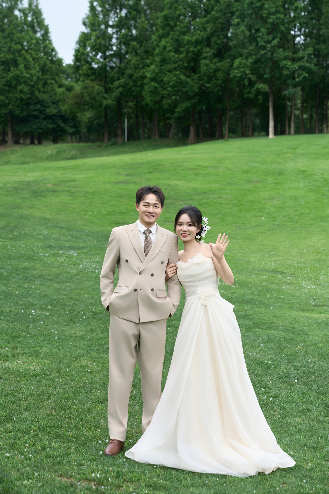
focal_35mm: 70
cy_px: 247
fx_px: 960
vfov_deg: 28.8
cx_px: 164
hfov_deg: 19.5
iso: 100
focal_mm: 70
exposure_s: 1/250
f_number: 4.5
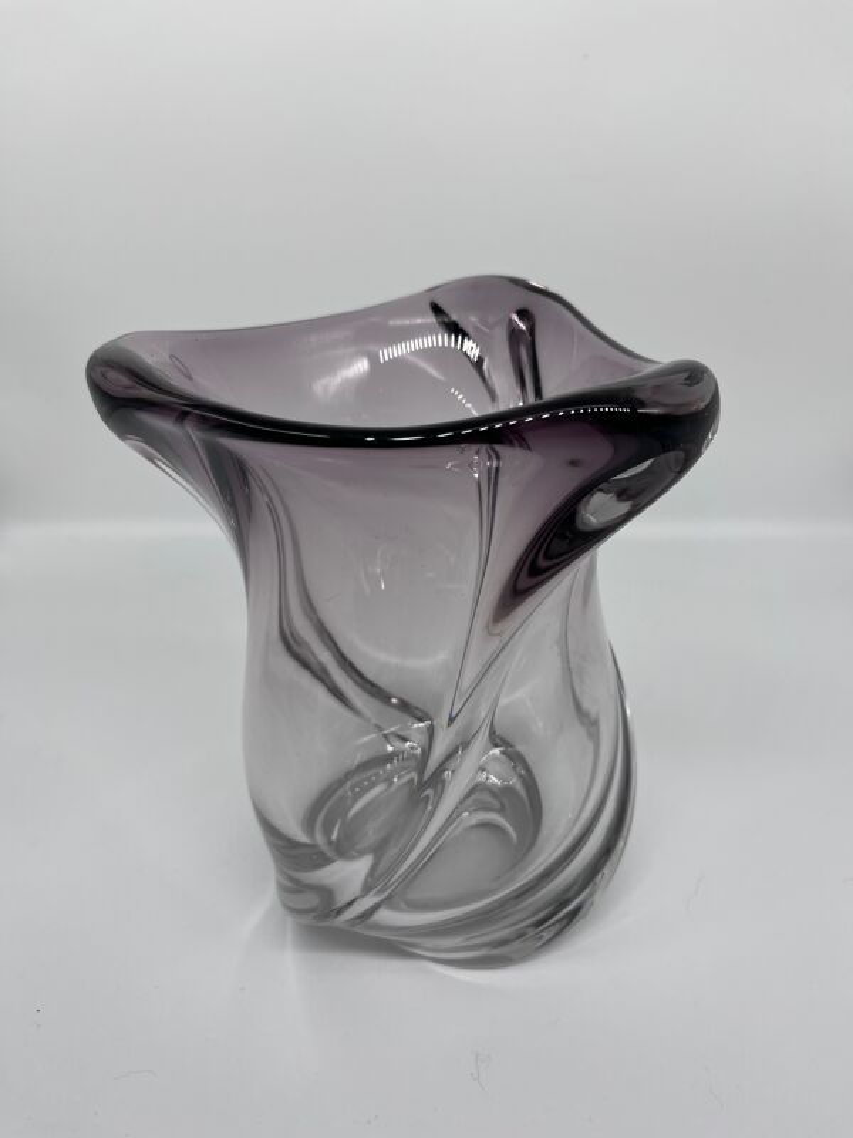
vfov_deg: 67.3
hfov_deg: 53.1
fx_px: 854
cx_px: 426
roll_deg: +0.7
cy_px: 569
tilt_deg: -28.7
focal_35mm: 26
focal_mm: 5.1
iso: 50
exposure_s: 1/467
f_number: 1.6
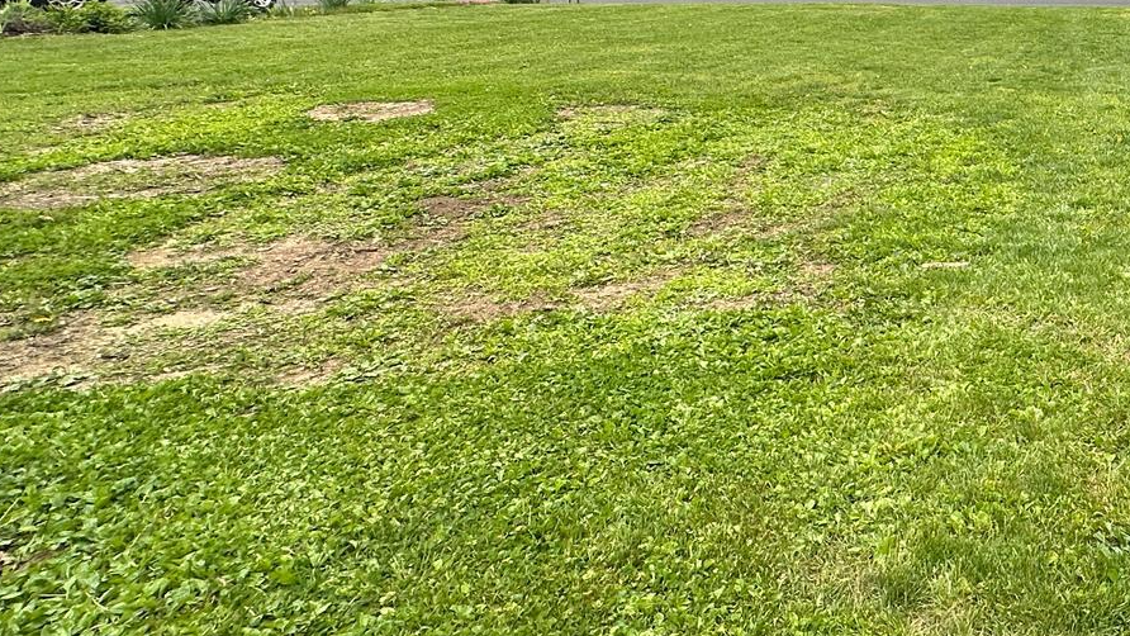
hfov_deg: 46.9
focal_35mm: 35
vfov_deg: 32.6
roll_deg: +0.0
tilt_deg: -8.6
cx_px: 1138
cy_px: 113
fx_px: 1049
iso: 40
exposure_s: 1/445
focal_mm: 2.22
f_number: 2.2
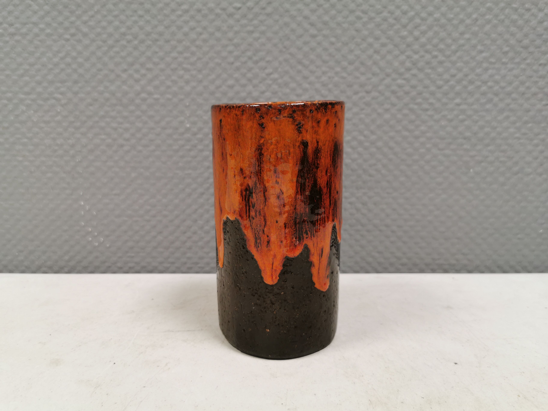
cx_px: 274
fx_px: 427
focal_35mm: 27
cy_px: 206
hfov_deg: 65.3
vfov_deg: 51.4
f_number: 1.6
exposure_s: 1/100
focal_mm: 5.56
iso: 100
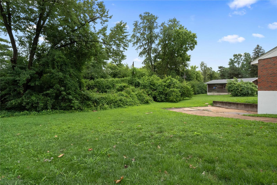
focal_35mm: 18
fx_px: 138
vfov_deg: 67.4
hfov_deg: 90.0
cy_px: 92
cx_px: 138
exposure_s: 1/200
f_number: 8
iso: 400
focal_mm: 9
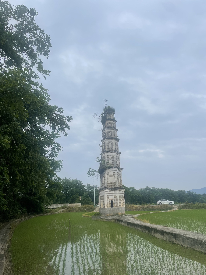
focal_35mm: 26
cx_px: 103
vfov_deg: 67.3
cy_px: 138
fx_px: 206
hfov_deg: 53.1
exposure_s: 1/3205
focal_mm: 4.2
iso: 32
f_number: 1.6
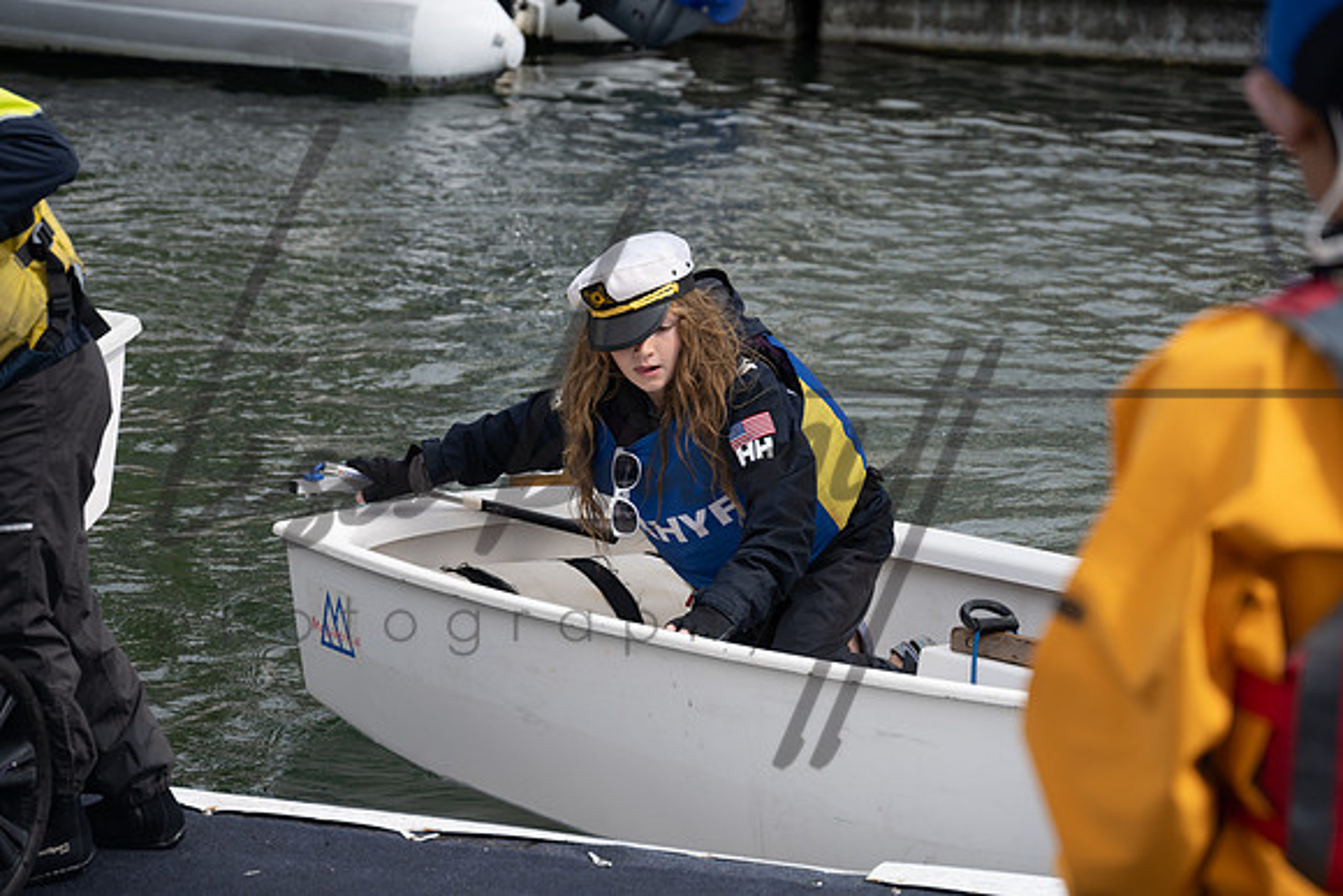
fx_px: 4478
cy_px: 448
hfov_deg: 17.1
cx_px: 672
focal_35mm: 120
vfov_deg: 11.4
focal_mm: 120
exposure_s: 1/500
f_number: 6.3
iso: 140
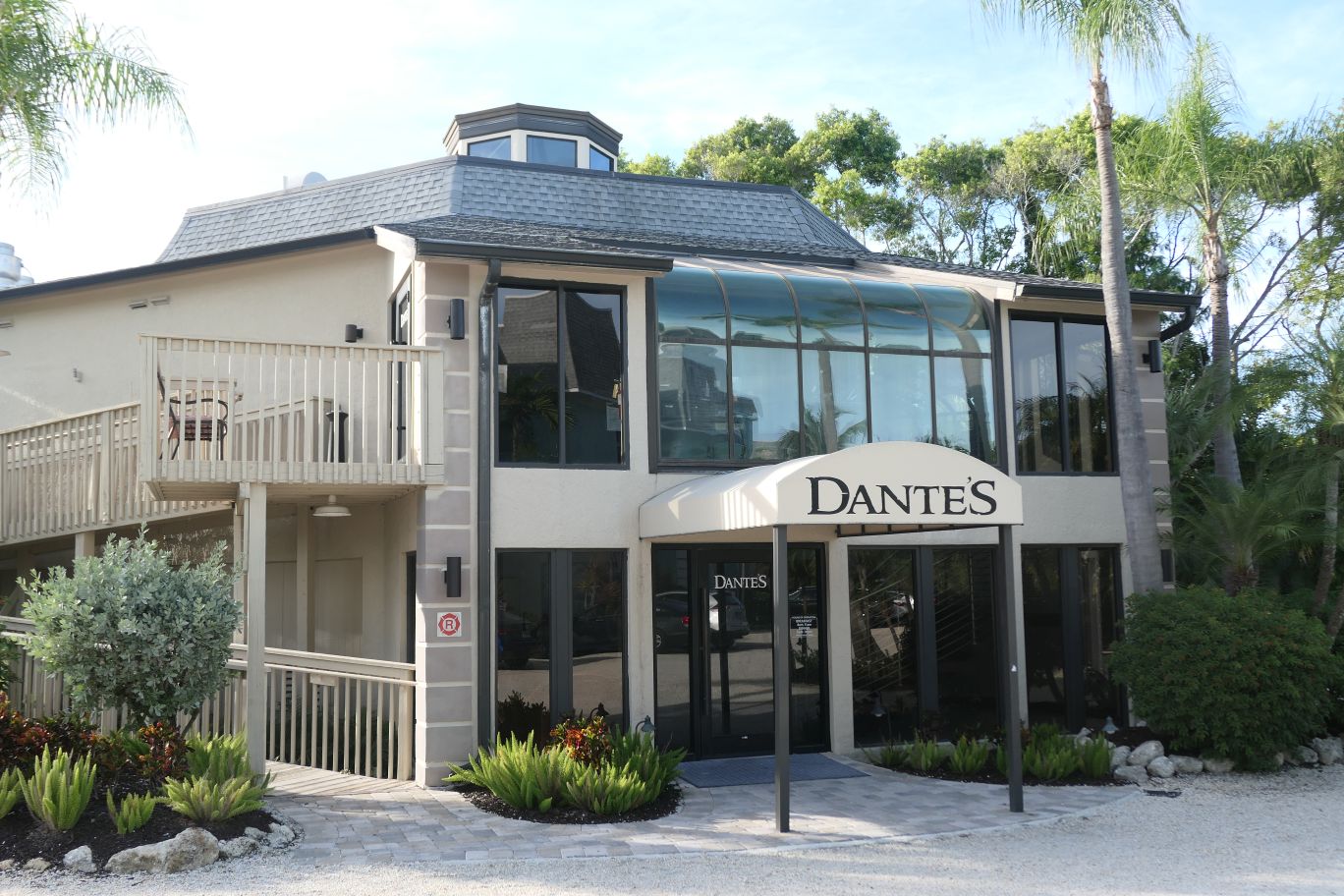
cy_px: 448
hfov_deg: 57.2
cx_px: 672
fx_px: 1232
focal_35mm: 33
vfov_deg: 40.0
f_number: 2.8
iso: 125
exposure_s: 1/400
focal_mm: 12.2
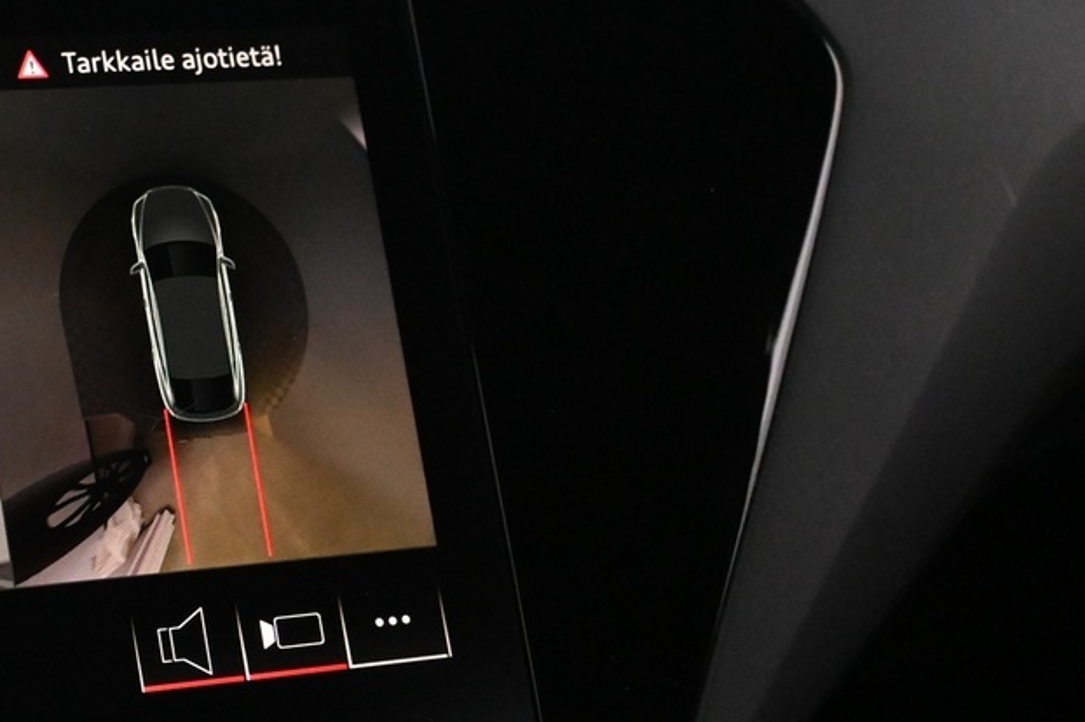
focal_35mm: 86
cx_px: -298
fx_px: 2590
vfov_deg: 15.9
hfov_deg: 21.5
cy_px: 436
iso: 4000
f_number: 4
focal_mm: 22
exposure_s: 1/40
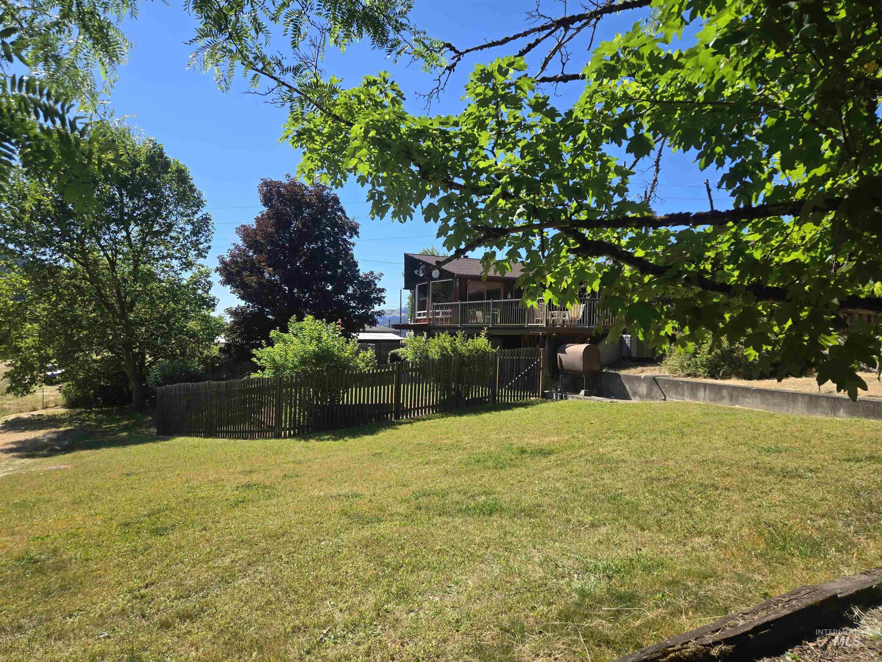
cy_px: 331
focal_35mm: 23
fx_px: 586
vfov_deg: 58.9
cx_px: 441
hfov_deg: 73.9
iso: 25
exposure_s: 1/1120
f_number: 1.8
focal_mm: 5.4
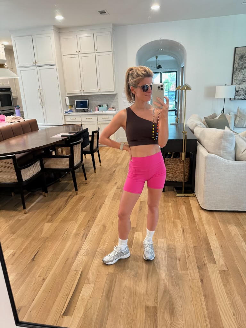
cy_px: 164
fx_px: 227
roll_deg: +4.1
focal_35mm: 24
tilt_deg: -16.4
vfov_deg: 71.6
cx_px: 123
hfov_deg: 56.8
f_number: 1.78
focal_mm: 6.86
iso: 200
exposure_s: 1/60
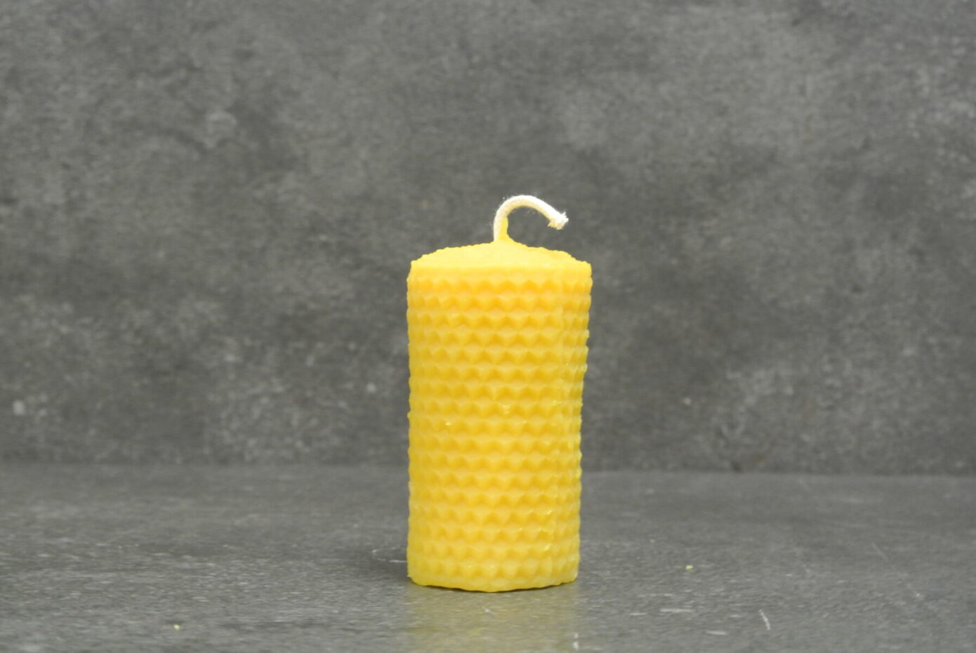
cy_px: 326
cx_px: 488
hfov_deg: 29.6
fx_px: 1845
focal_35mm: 68
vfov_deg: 20.1
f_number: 5.3
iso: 800
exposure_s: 1/6
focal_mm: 25.2
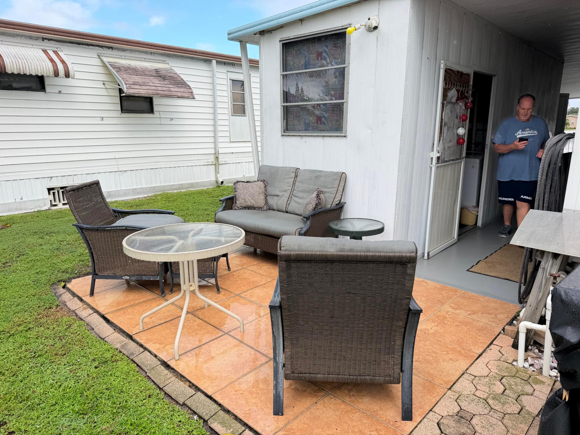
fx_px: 402
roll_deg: +0.0
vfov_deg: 56.8
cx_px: 290
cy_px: 218
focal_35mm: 24
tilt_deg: -14.0
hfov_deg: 71.6
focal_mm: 6.76
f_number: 1.78
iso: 80
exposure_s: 1/1770
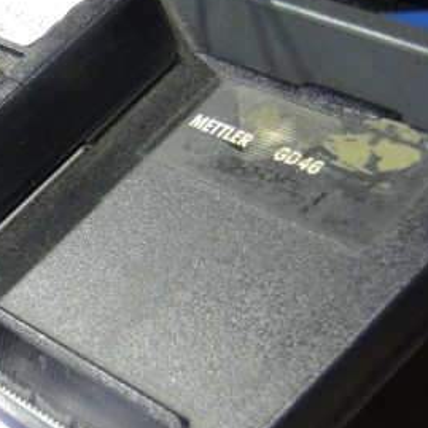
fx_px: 1413
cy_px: 307
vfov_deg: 17.2
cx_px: -251
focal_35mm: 101
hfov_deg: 15.6
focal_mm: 6.5
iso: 400
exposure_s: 1/15
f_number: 2
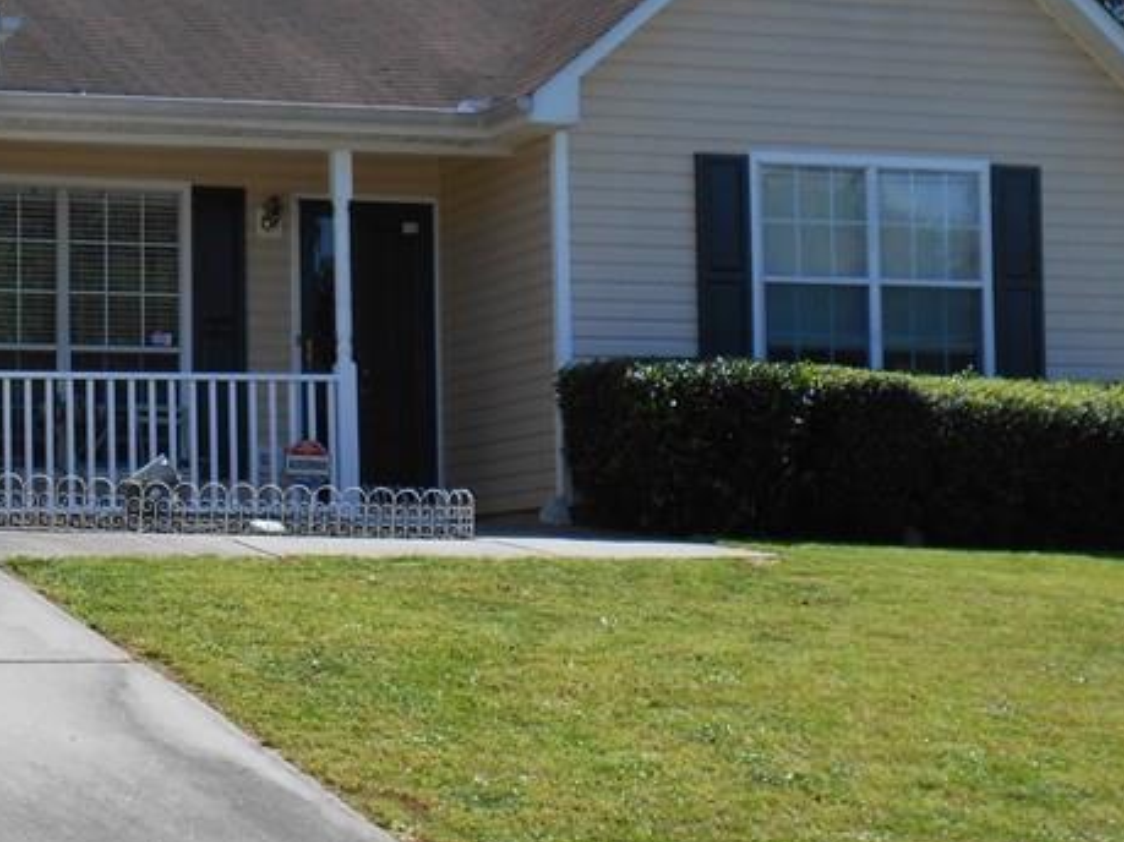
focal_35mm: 87
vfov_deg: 17.0
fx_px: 2824
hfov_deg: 22.2
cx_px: 203
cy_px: 409
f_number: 3.9
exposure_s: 1/640
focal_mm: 6.7
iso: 80
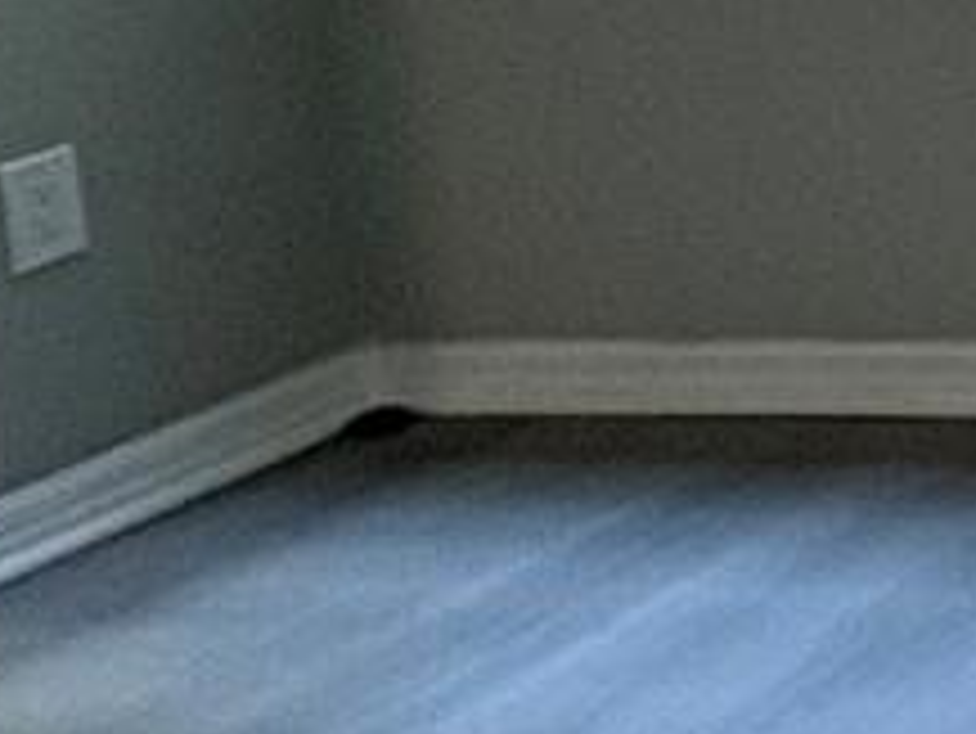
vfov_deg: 13.0
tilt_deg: -4.0
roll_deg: +3.3
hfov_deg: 12.1
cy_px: -581
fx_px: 2906
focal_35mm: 103
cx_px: 2739
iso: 250
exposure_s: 1/60
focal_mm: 2.22
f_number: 2.2
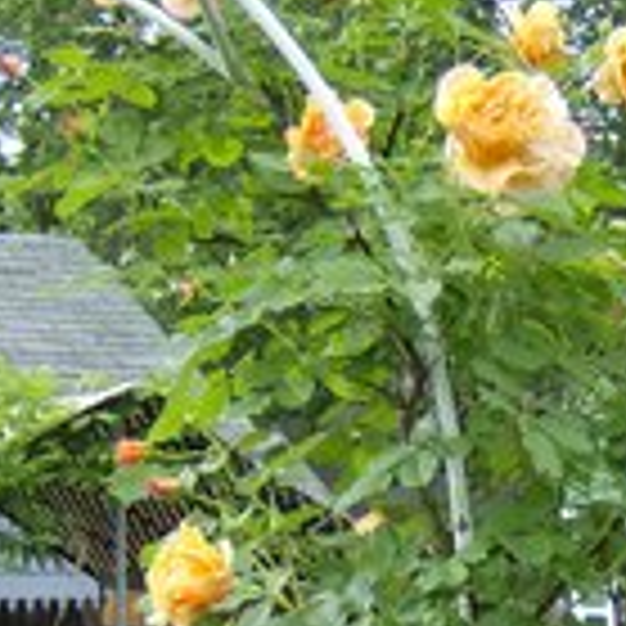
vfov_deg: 16.8
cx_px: 522
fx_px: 2066
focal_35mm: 101
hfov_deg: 17.1
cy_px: 635
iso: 100
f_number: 2.8
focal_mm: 6
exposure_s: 1/95
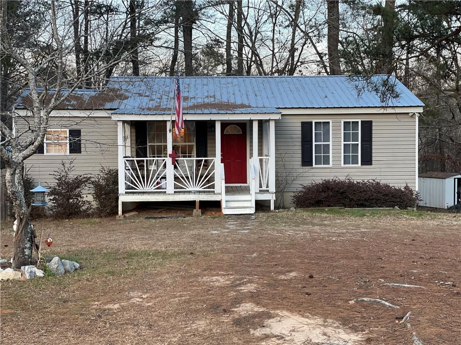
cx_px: 230
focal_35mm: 52
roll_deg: +0.4
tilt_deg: -1.9
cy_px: 172
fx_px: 693
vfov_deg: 28.0
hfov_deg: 36.8
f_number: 2
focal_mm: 6
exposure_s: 1/122
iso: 125
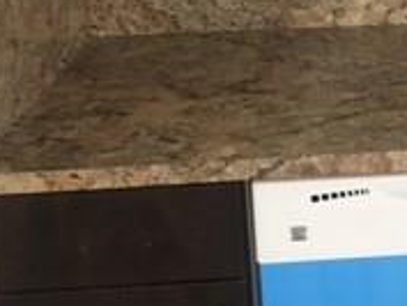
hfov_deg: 16.3
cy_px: -85
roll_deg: -0.8
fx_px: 1235
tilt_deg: -12.1
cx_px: 685
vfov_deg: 13.6
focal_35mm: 105
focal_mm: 4.15
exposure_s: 1/30
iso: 160
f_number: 2.2
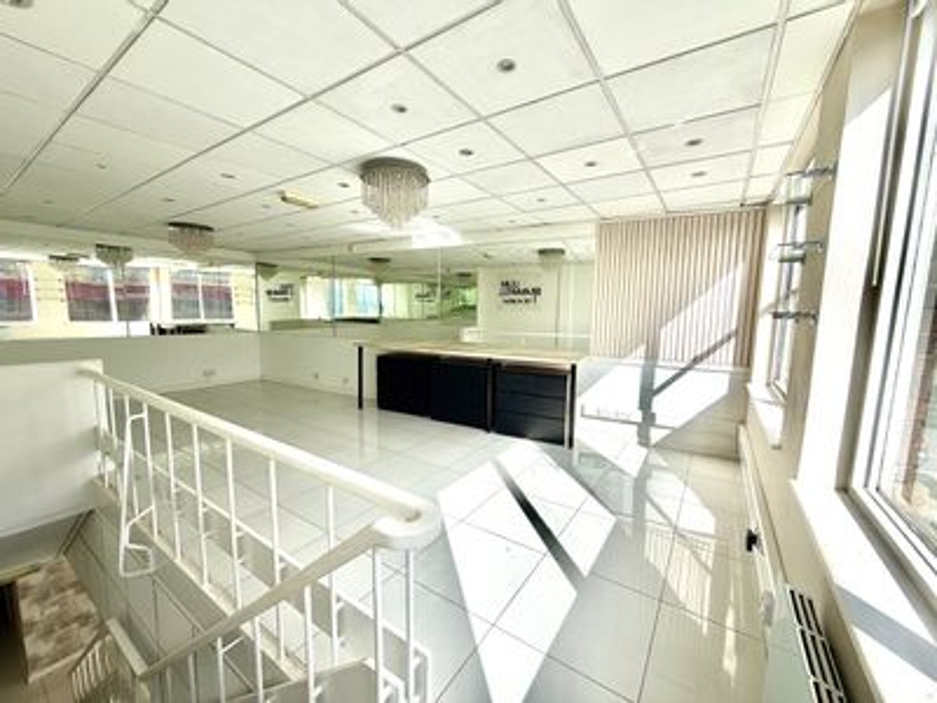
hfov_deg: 102.1
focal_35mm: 14
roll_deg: -1.1
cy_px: 352
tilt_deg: -6.7
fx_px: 379
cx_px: 468
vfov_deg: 85.7
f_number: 2.2
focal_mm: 2.22
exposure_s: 1/770
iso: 25
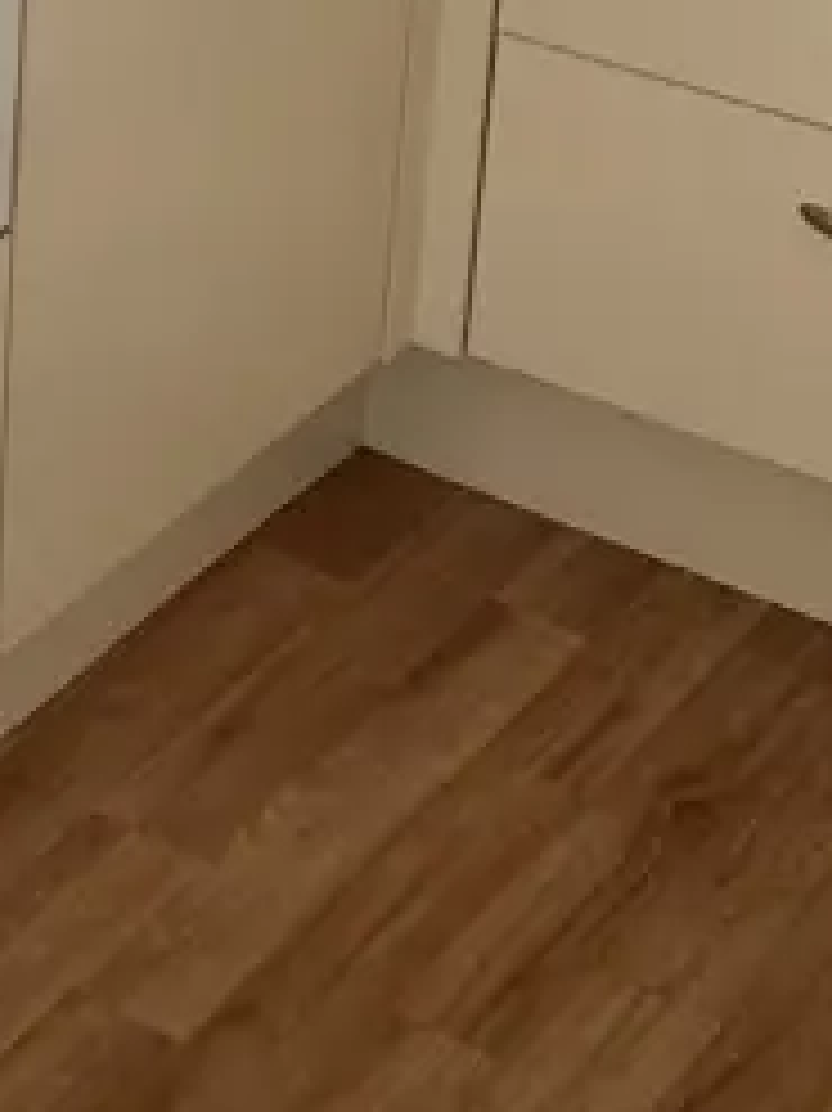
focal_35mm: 116
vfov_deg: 16.5
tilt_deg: -19.7
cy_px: -99
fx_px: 3721
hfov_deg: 12.5
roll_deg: -0.2
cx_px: -162
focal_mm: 3.99
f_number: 1.8
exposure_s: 1/83
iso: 80
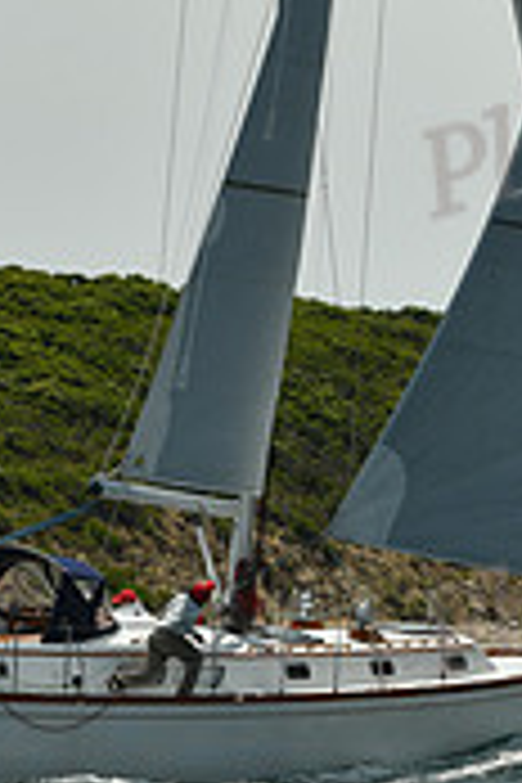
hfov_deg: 4.8
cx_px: 191
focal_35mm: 286
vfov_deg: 7.2
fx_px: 6220
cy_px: -68
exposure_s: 1/1000
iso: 320
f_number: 13
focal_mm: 86
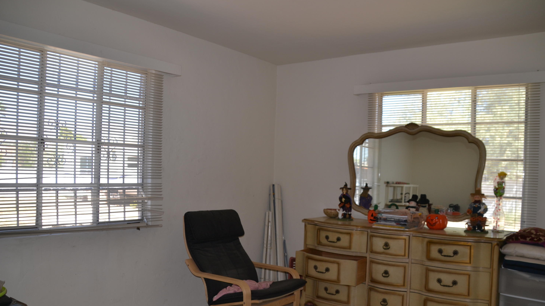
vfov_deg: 36.6
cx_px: 273
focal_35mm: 32
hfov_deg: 61.0
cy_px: 167
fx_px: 462
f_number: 4
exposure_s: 1/125
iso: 125
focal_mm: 20
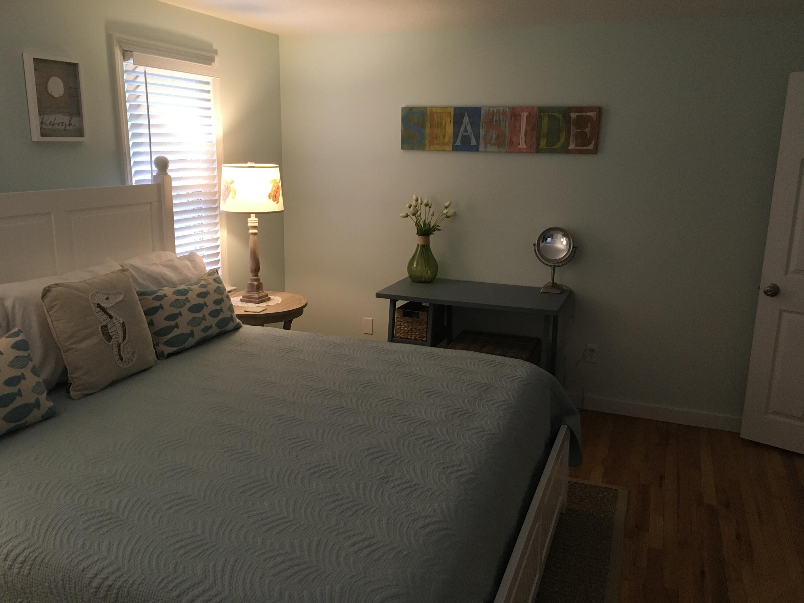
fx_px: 674
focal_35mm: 29
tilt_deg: -13.3
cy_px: 302
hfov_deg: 61.7
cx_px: 402
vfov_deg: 48.2
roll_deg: -0.2
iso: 200
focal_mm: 4.15
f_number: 2.2
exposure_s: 1/33
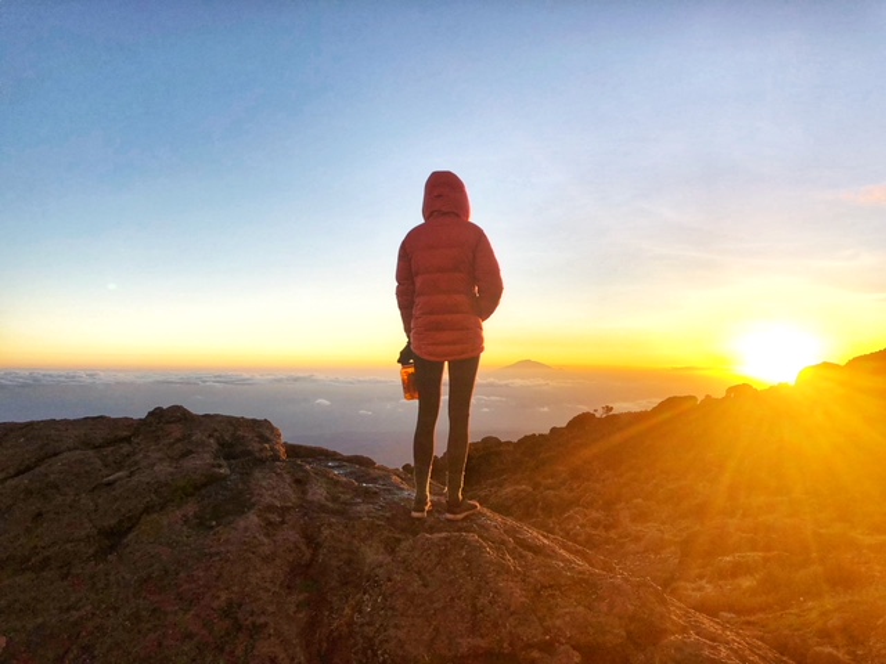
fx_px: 717
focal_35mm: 28
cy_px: 332
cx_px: 443
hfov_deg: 63.4
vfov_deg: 49.7
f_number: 1.8
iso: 20
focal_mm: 3.99
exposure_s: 1/695
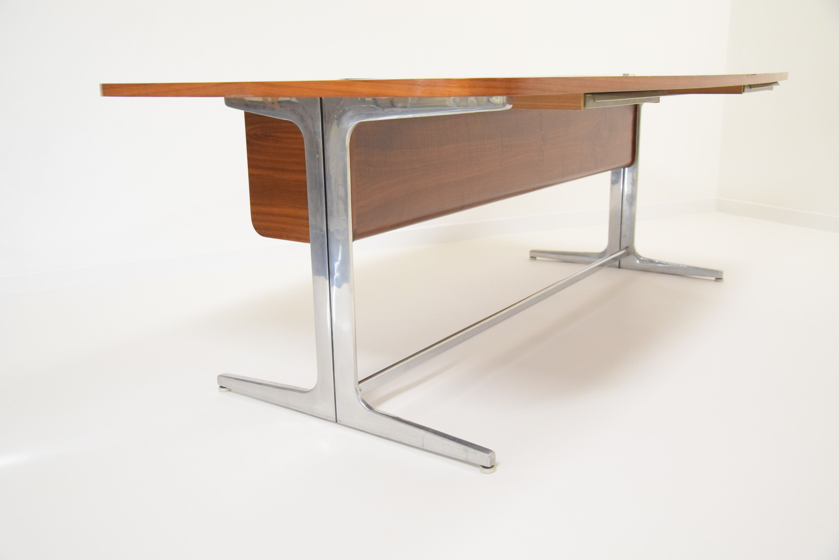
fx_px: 769
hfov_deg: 57.2
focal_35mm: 33
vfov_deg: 40.0
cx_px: 420
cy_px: 280
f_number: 3.8
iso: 3600
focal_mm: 22
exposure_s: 1/60
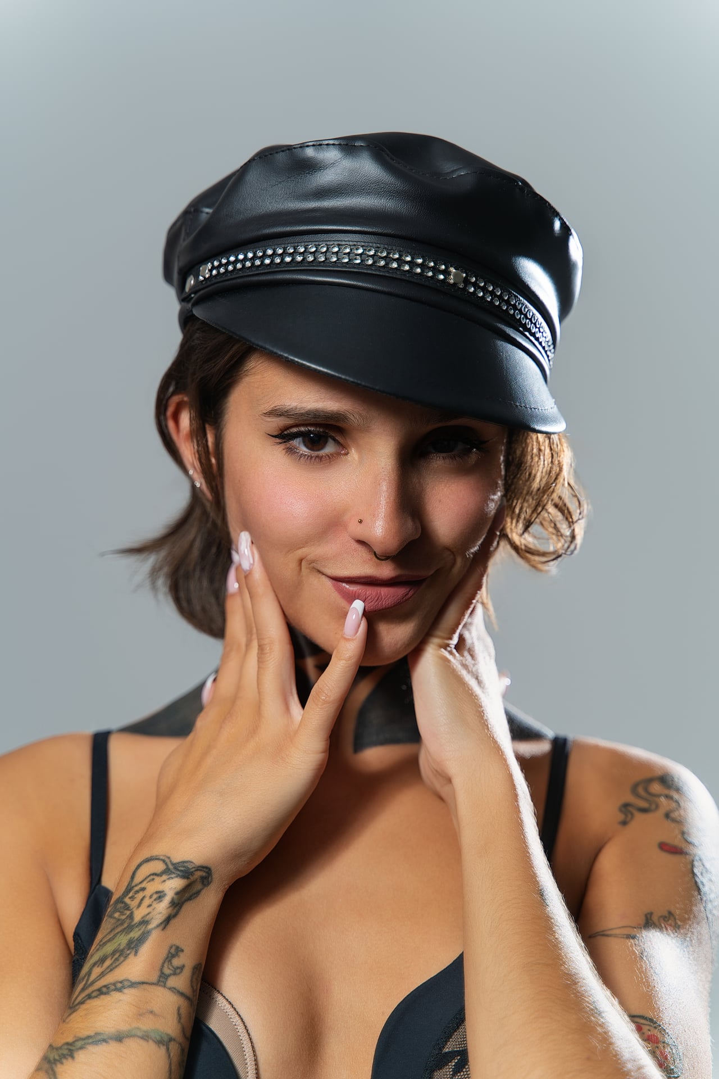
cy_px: 540
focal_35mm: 75
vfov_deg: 27.0
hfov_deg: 18.2
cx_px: 360
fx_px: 2247
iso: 100
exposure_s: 1/200
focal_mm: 75
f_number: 2.8
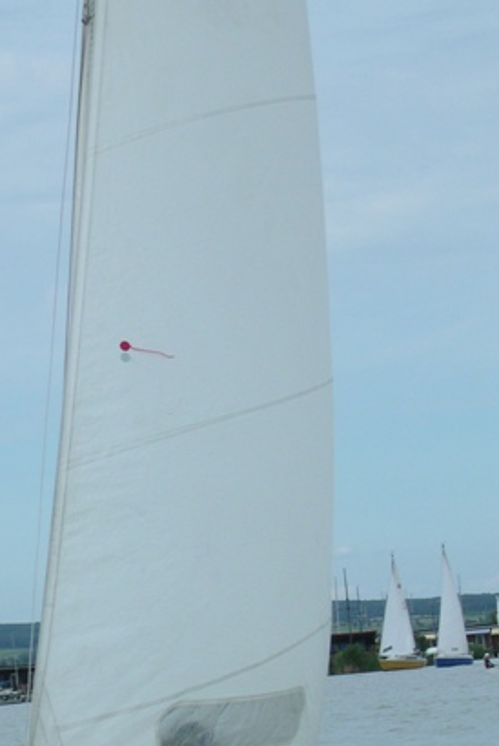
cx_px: 115
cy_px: 524
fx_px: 3736
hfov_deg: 7.6
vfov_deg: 11.4
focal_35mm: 180
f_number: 4.8
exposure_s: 1/419
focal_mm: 16.8
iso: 100
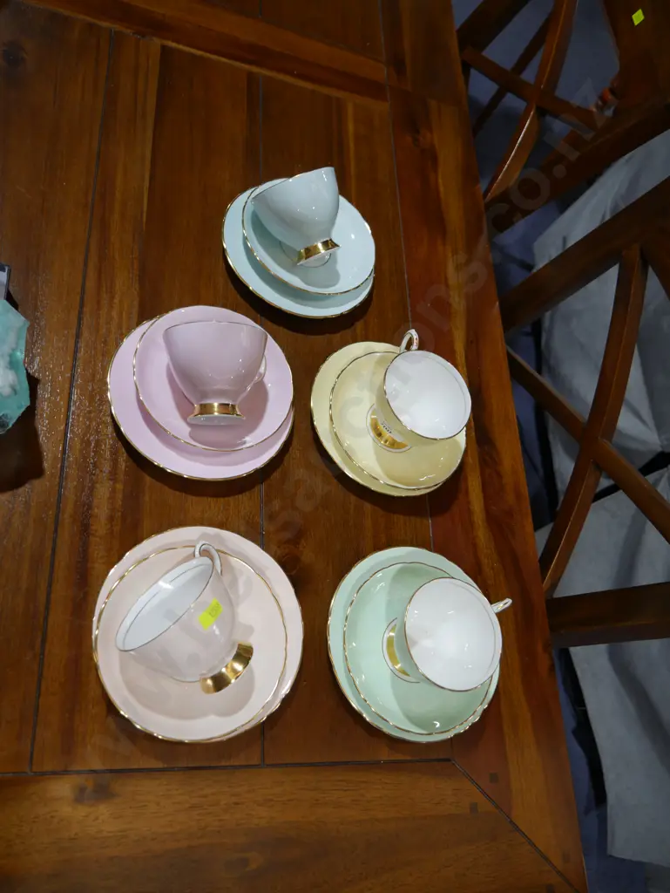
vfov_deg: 63.4
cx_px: 335
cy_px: 446
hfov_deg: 49.8
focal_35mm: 28
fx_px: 722
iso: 200
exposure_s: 1/100
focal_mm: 14
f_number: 3.5
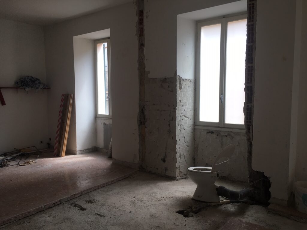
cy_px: 115
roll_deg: +0.6
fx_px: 257
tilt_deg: -5.5
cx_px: 154
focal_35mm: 29
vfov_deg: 48.2
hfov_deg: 61.7
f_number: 2.2
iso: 25
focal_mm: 4.15
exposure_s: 1/118
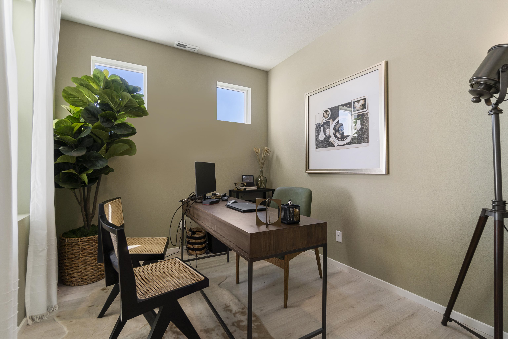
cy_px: 170
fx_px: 212
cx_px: 254
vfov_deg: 77.3
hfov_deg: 100.4
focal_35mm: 15
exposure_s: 1/30
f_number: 4
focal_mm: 10
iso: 100
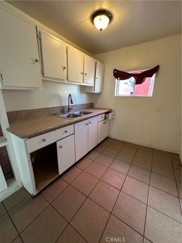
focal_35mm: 14
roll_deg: -0.9
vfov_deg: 102.1
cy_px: 122
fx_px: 98
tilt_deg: -15.0
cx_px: 91
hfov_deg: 85.7
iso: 250
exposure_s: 1/60
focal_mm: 2.22
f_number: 2.2
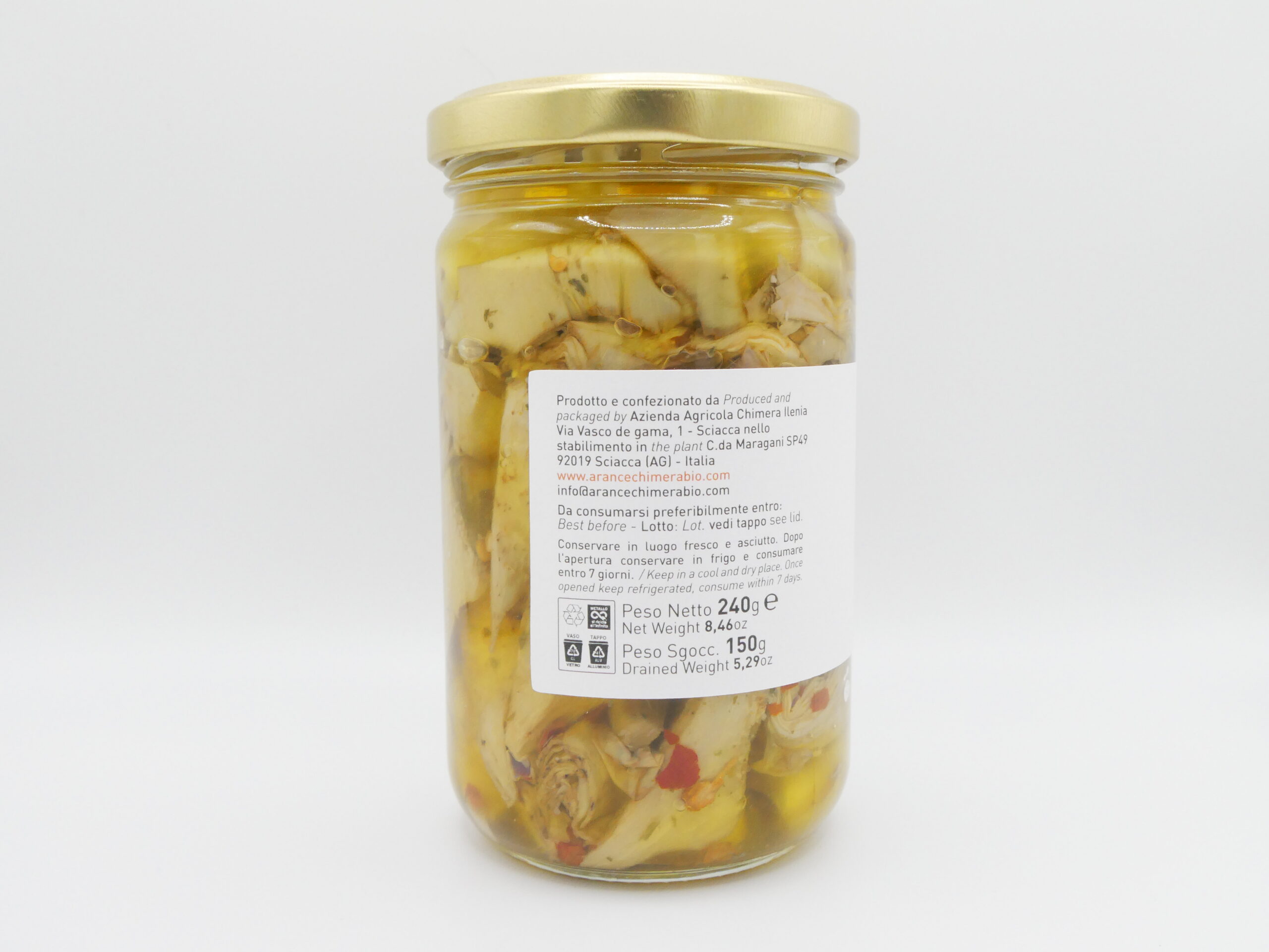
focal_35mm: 35
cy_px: 476
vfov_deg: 40.7
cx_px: 634
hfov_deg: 52.6
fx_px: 1283
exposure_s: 1/100
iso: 80
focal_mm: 6.3
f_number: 5
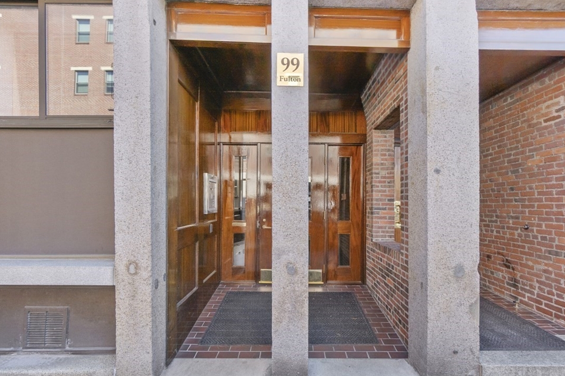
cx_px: 300
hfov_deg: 96.6
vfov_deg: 73.7
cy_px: 195
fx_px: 251
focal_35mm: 16
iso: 200
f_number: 5.6
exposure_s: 1/250
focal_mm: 10
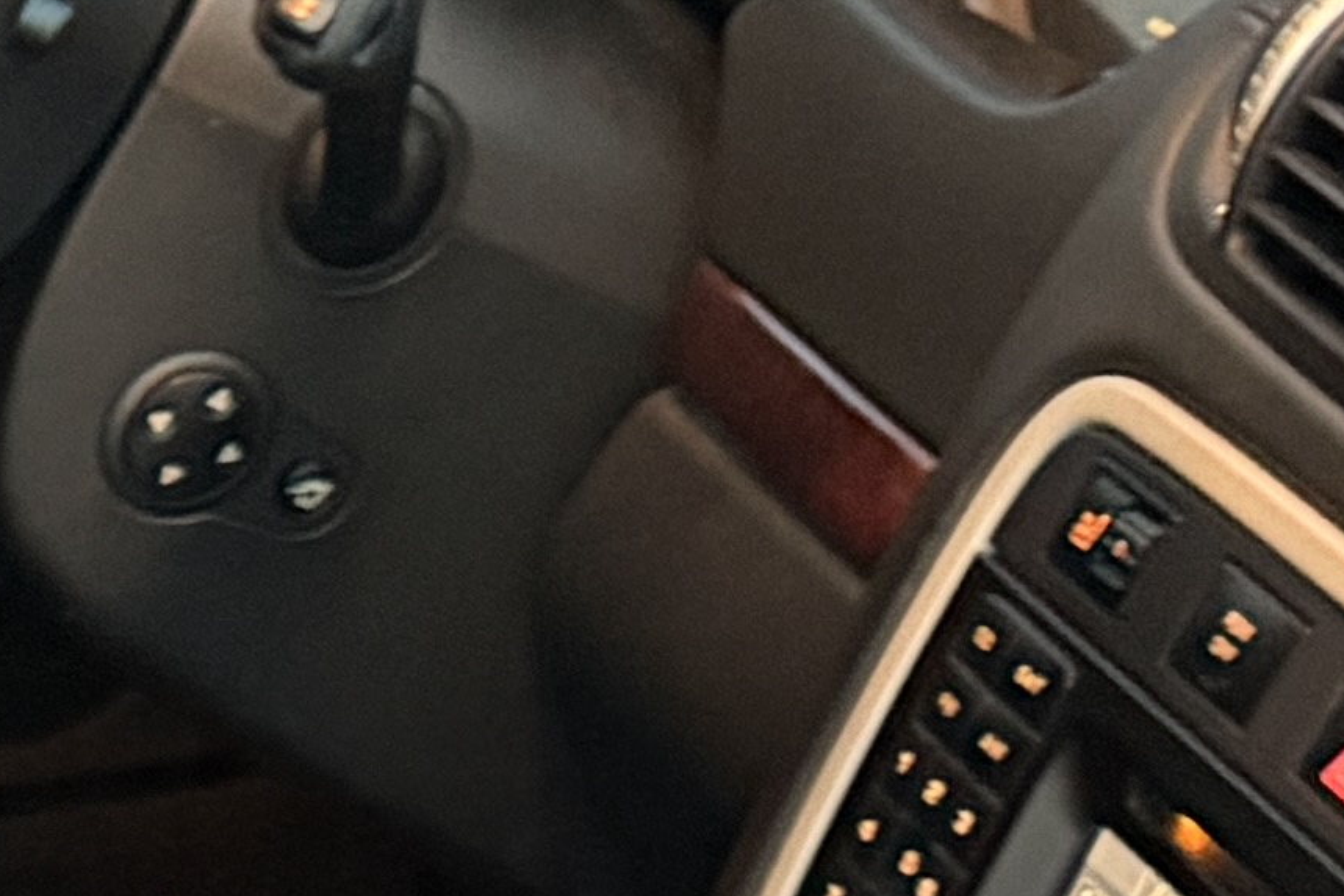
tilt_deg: -34.6
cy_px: 1998
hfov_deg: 10.9
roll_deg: -4.2
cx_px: -1633
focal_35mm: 166
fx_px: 6198
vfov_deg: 7.8
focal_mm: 6.76
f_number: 1.78
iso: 1000
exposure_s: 1/36
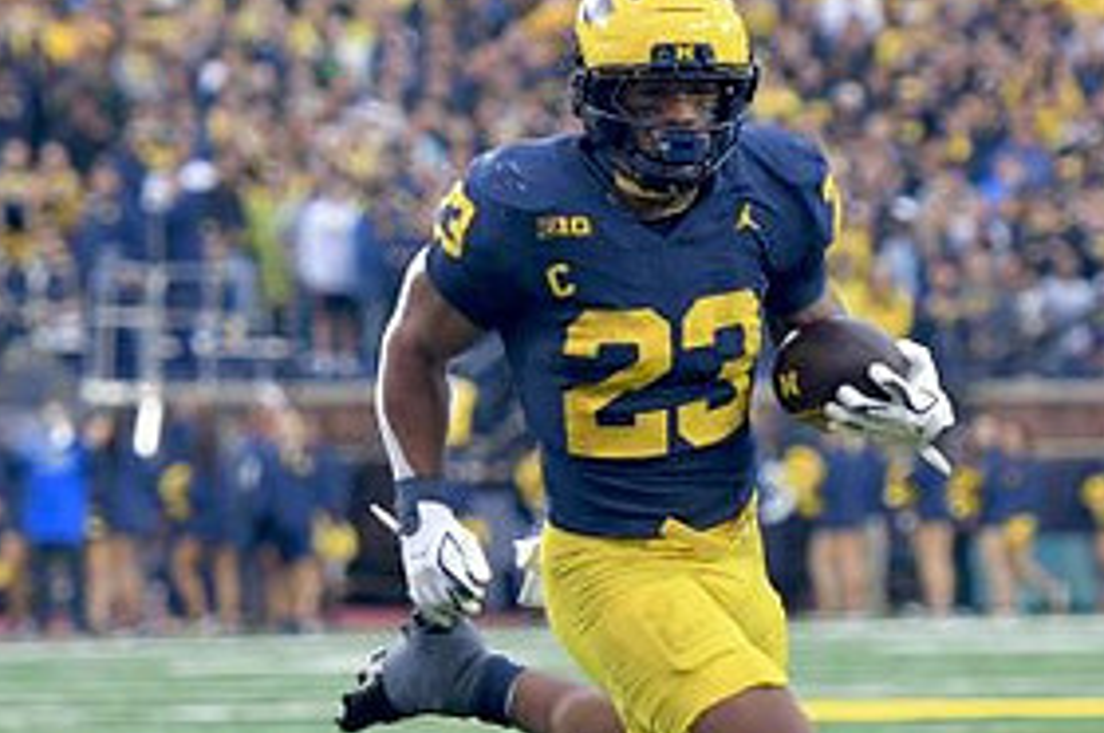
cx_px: 702
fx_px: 11885
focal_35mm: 388
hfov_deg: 5.3
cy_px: 449
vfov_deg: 3.5
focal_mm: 125
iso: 1000
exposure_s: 1/1000
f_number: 2.8
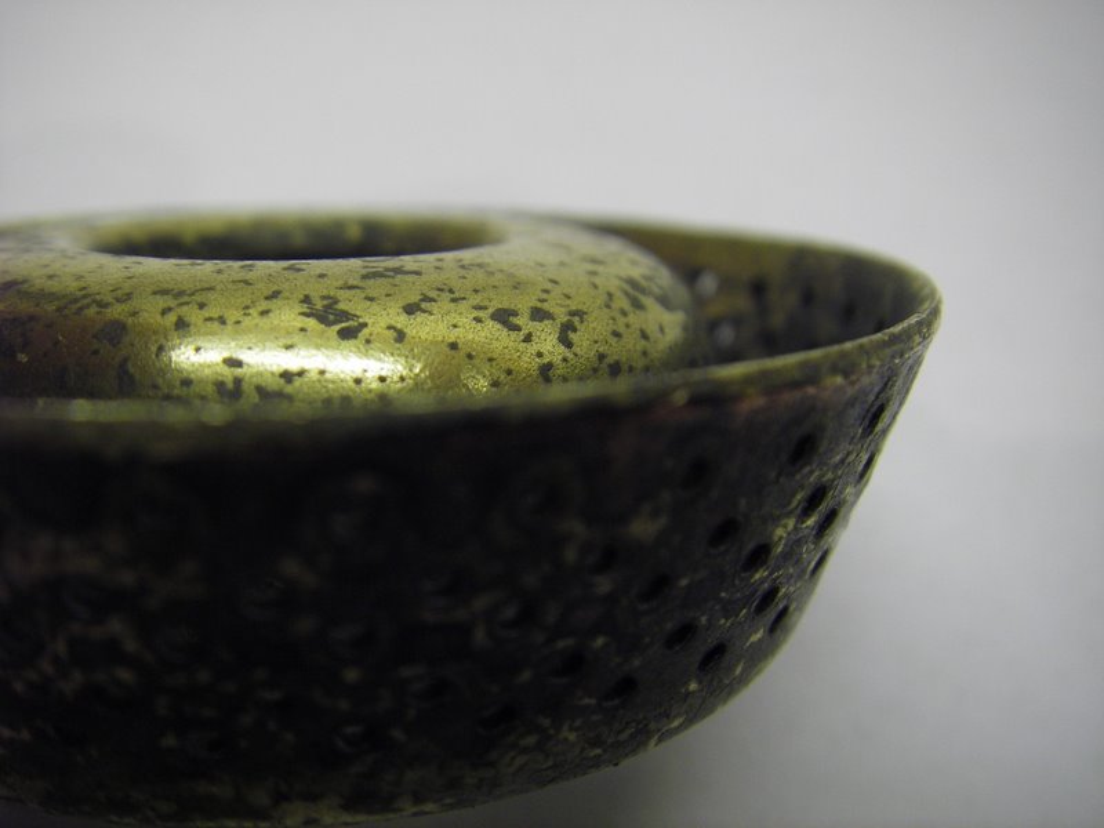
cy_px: 414
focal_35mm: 38
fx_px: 1212
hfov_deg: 49.0
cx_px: 552
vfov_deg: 37.7
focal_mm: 6.3
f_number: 3.3
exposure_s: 1/30
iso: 64
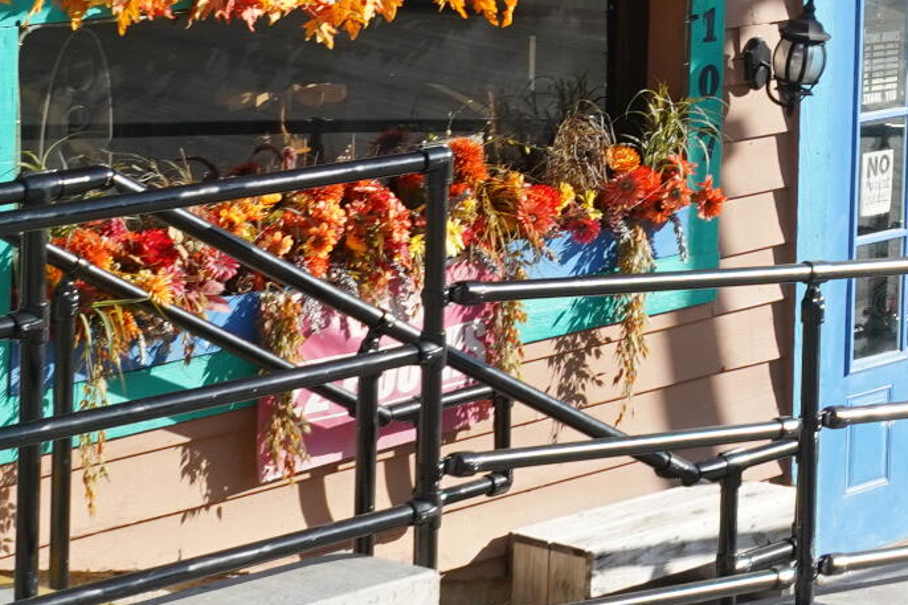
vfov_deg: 9.5
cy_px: -331
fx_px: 3530
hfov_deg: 13.4
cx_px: 1547
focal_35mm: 140
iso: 400
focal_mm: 32
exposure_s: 1/250
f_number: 10
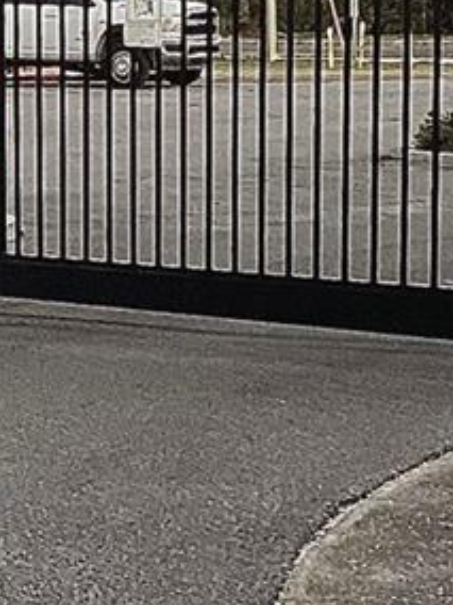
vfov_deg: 15.0
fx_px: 2286
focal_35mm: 131
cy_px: 160
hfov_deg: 10.8
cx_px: -253
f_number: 2.4
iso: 50
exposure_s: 1/60
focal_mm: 3.3
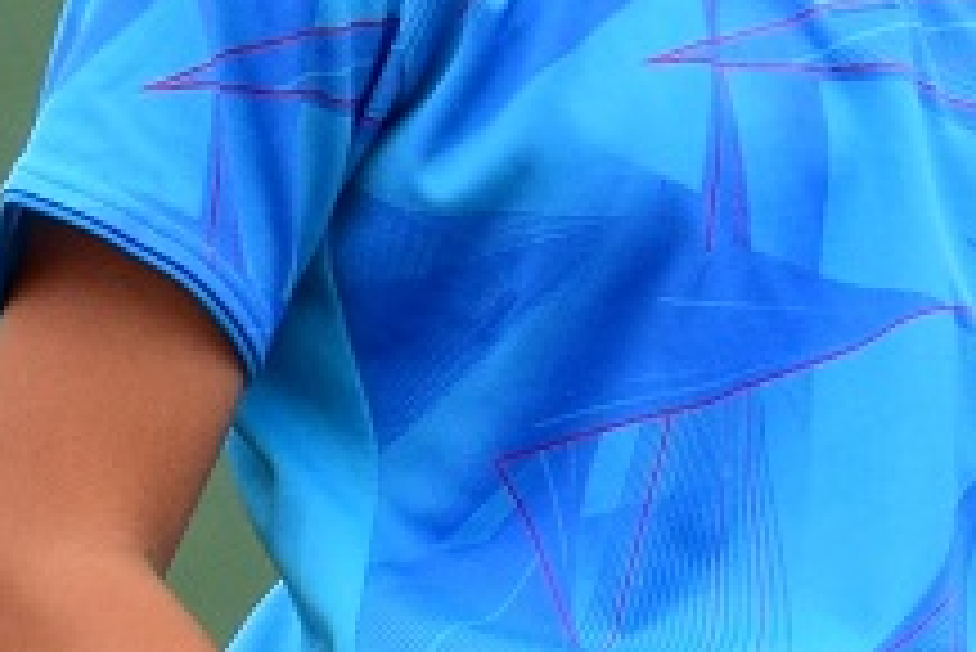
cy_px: 166
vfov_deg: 1.7
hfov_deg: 2.6
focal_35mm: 800
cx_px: 301
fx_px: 21703
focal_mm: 116
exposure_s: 1/1250
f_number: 4.8
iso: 500
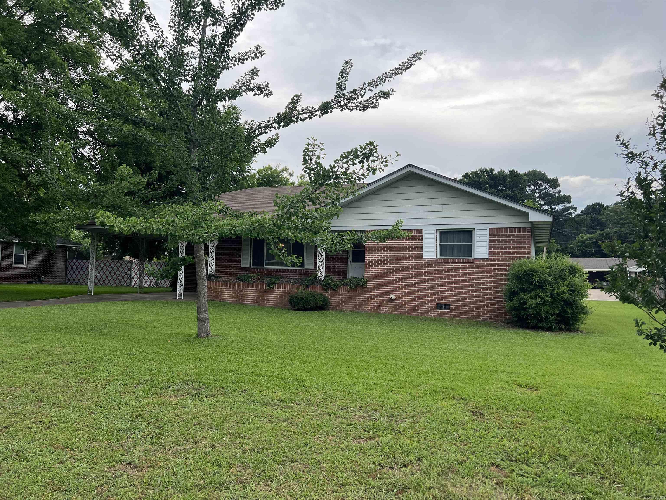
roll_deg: -0.8
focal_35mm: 26
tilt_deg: +2.2
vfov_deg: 53.1
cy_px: 250
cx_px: 333
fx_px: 500
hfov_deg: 67.3
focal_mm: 5.7
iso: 50
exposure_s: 1/1412
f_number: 1.5
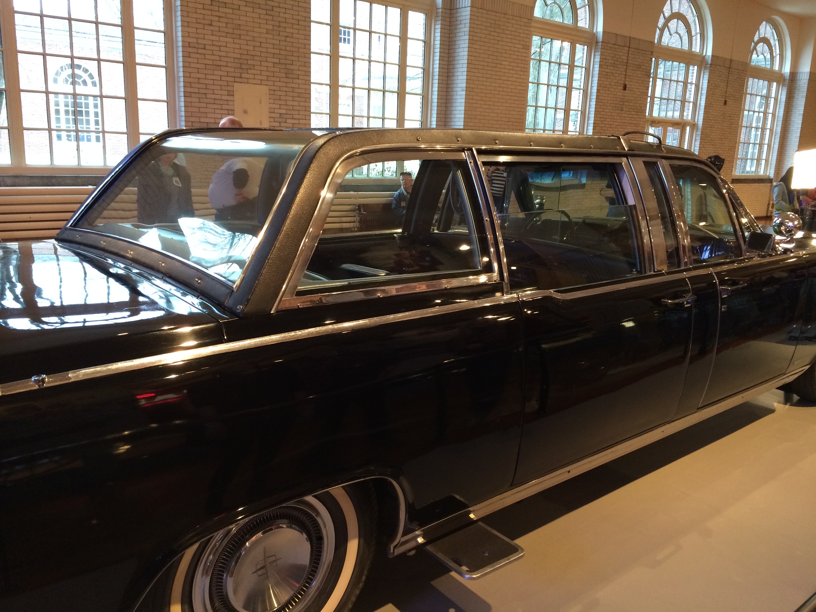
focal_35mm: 30
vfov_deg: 46.8
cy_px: 306
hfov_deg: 60.0
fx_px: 707
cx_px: 408
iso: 160
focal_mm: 4.12
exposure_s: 1/30
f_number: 2.2
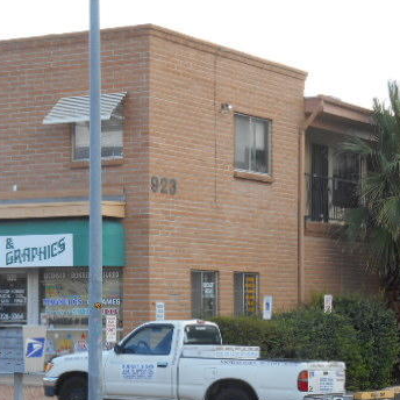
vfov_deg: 15.1
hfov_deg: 15.1
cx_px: 119
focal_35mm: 115
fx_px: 1503
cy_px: 265
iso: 80
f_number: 4.5
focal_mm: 12.5
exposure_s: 1/200
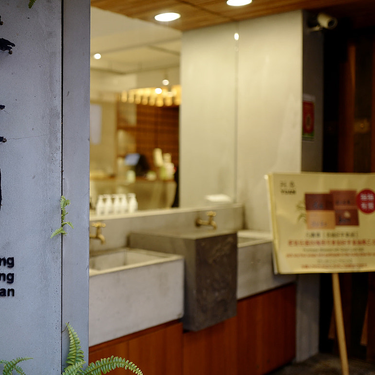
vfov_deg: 34.7
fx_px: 601
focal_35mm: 49
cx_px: 56
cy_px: 175
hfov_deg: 33.3
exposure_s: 1/80
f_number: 1.7
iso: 320
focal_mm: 28
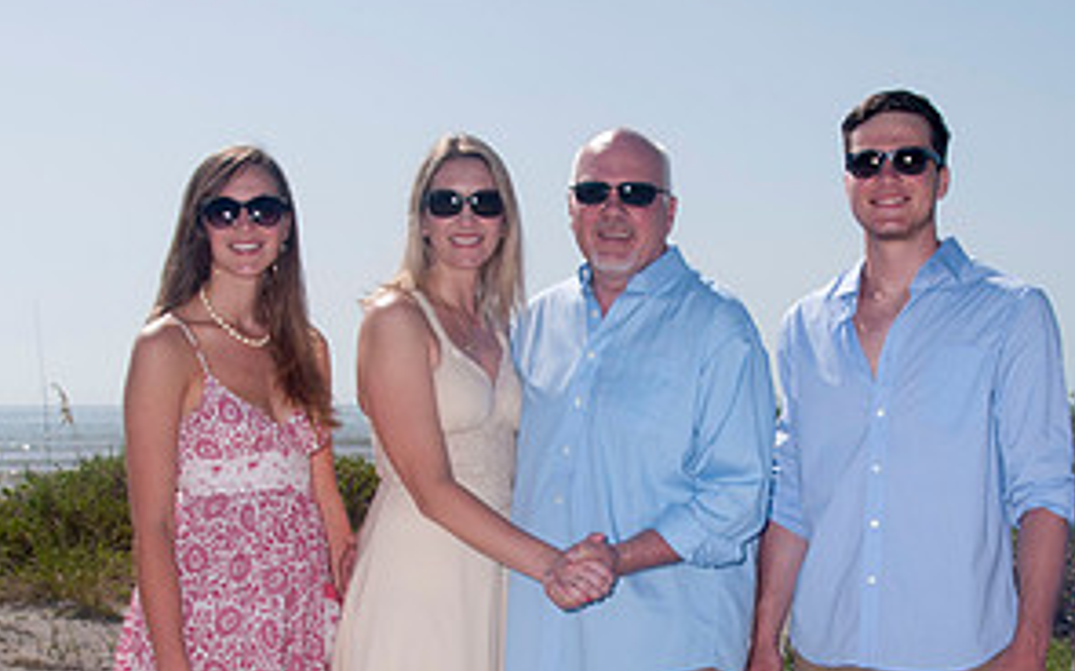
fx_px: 2108
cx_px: 663
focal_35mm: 72
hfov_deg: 28.5
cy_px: 563
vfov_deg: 17.9
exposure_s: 1/250
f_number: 13
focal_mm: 24
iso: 100
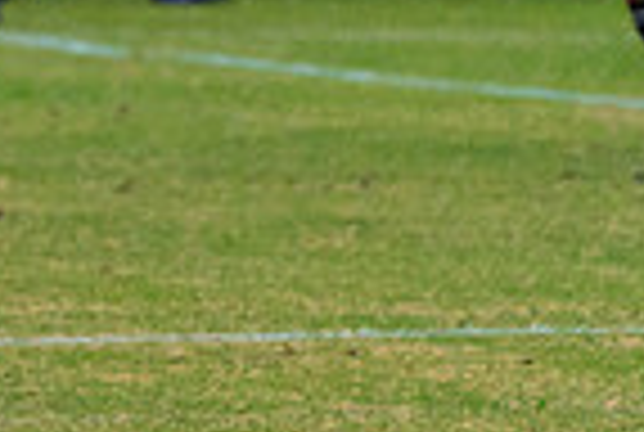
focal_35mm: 1540
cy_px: -131
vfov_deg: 0.9
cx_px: -239
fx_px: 27606
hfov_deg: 1.3
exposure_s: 1/1000
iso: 3200
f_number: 5.6
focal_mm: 315
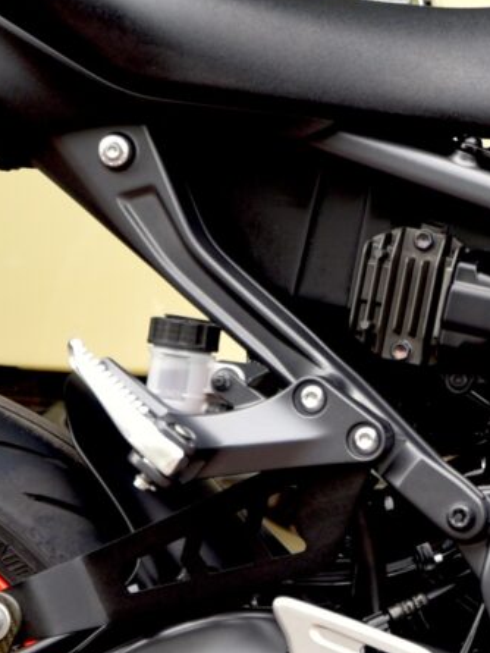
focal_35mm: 343
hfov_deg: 4.3
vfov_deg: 5.8
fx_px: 6471
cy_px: 302
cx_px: 977
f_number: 3.5
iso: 100
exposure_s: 1/60
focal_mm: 62
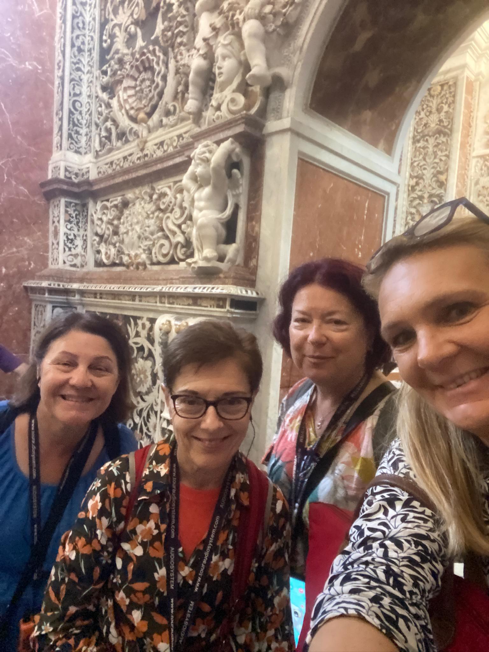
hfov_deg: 58.9
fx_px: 433
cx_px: 244
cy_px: 326
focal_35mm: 23
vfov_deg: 73.9
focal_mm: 2.71
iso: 1600
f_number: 2.2
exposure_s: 1/15
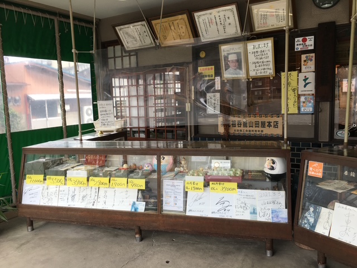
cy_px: 134
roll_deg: +1.0
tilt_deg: -6.6
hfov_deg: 61.7
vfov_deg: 48.2
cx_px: 178
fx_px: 299
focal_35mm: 29
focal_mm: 4.15
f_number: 2.2
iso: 25
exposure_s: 1/120
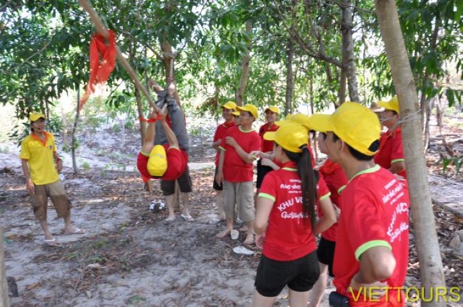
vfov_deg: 47.8
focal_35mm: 27
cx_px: 232
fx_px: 347
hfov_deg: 67.5
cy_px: 154
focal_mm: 18
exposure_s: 1/30
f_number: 5.6
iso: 280
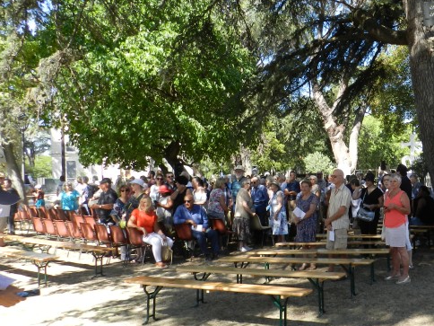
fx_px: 476
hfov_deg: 46.2
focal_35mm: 38
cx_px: 352
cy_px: 171
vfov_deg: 37.7
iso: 160
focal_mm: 4
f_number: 3.4
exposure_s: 1/320
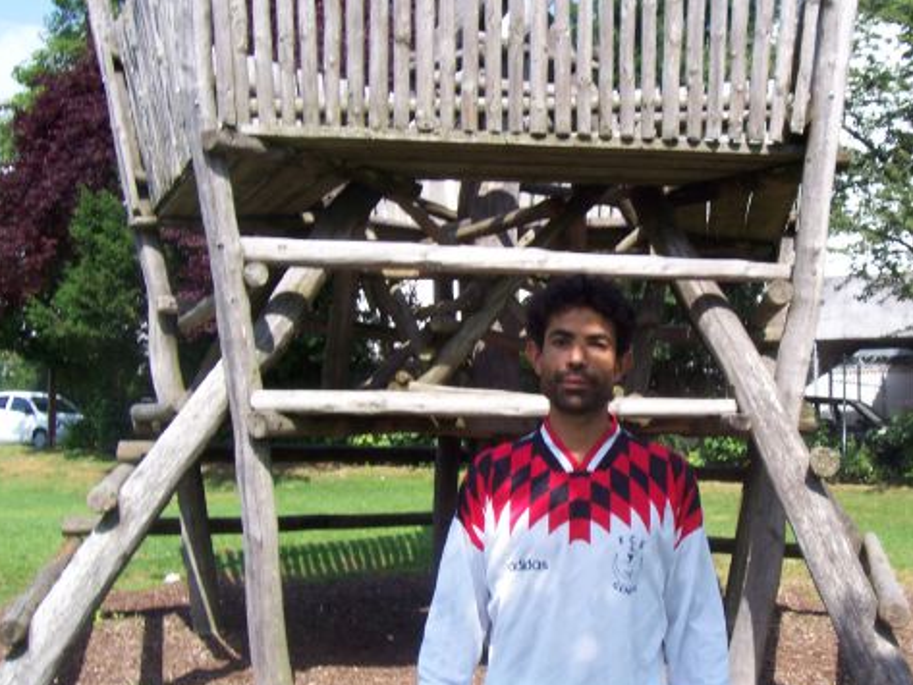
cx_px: 612
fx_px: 1214
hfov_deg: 40.7
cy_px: 399
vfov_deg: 31.5
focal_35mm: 46
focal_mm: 5.6
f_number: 5.1
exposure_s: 1/225
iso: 80
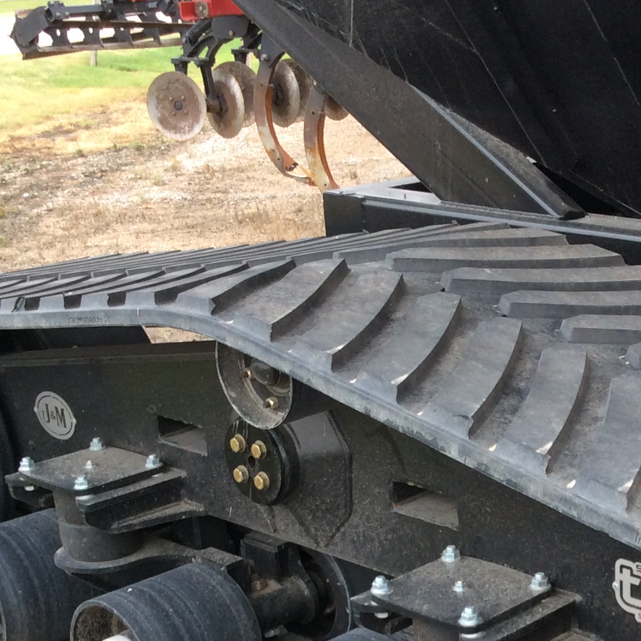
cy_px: 546
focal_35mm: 69
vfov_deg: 24.5
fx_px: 1446
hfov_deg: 24.5
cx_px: 532
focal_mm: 3.3
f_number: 2.4
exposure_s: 1/120
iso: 40
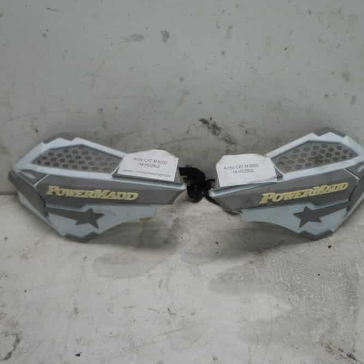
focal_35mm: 35
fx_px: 416
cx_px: 196
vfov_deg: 47.2
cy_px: 185
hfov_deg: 47.2
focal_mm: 18
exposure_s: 1/80
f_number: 3.5
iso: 100
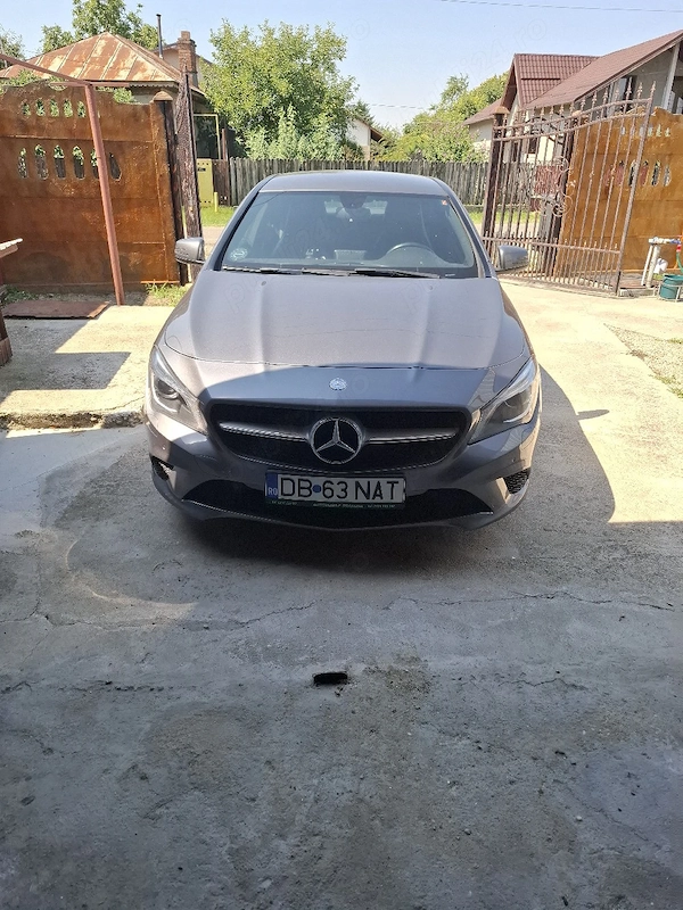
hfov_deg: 58.9
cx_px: 342
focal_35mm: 23
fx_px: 605
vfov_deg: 73.9
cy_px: 455
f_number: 1.8
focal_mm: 5.54
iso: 50
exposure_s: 1/1000
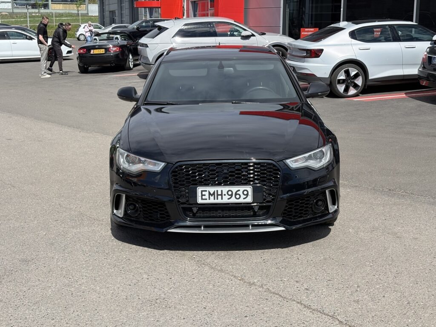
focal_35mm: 52
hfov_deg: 36.8
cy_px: 164
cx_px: 218
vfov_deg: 28.0
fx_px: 655
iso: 50
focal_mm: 5.96
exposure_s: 1/2364
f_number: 1.6
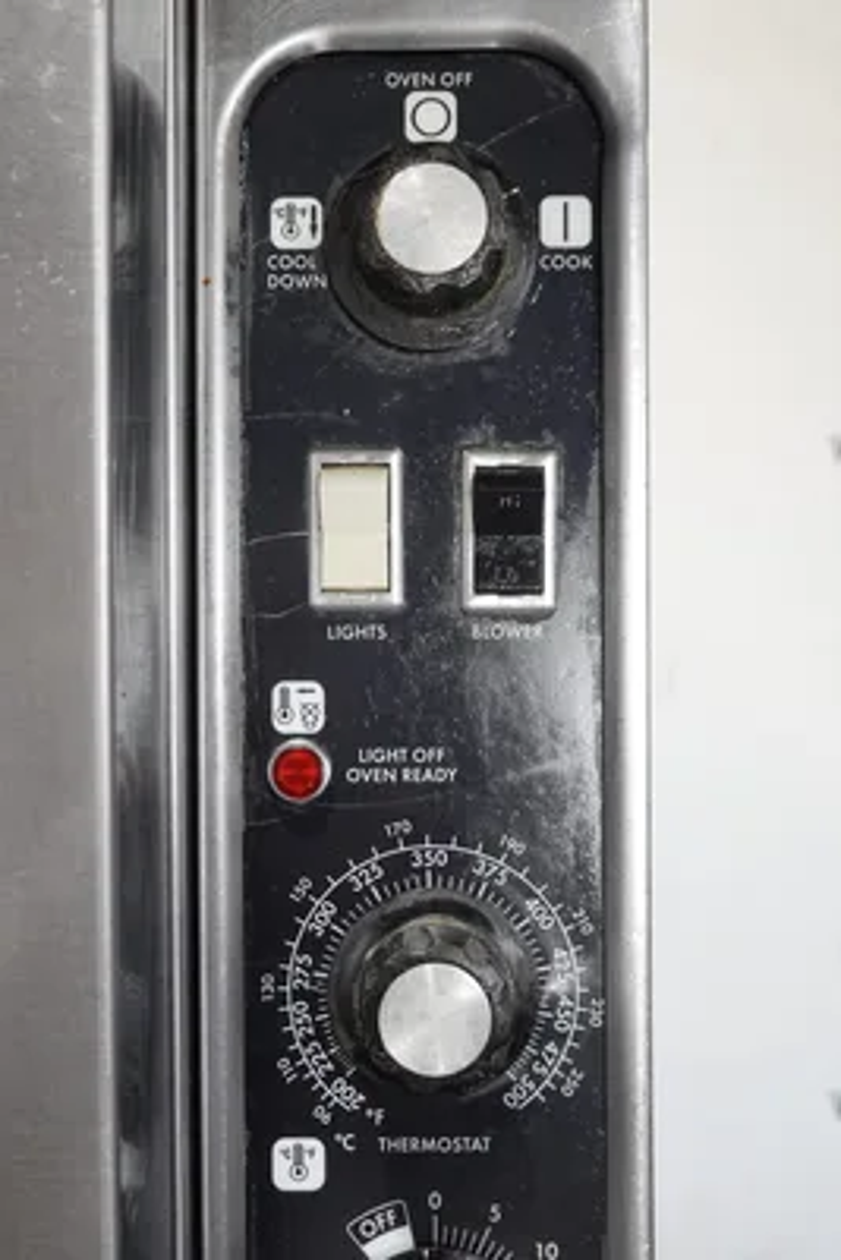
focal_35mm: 40
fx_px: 1400
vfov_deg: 48.4
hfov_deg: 33.4
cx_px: 420
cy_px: 630
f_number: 3.5
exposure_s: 1/40
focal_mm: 14.69
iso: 800
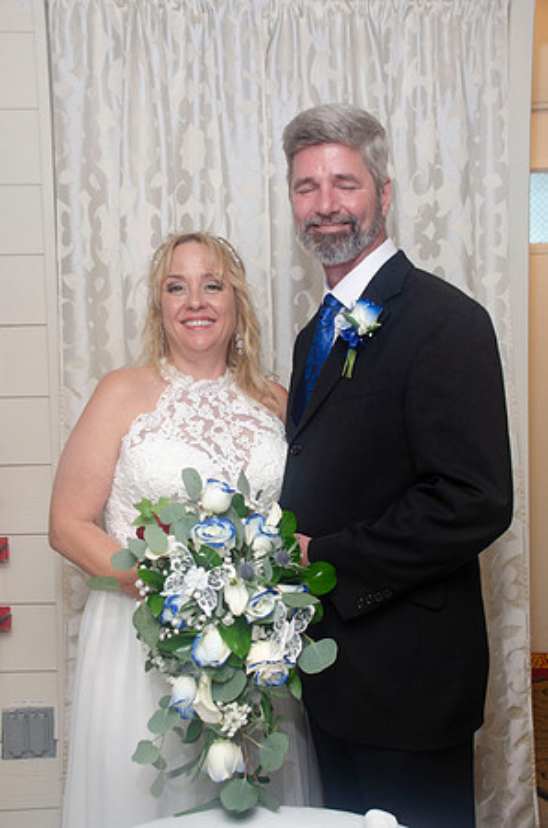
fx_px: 895
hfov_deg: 34.1
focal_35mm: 39
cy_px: 414
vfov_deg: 49.6
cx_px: 274
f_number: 5.6
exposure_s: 1/30
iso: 400
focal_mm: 26
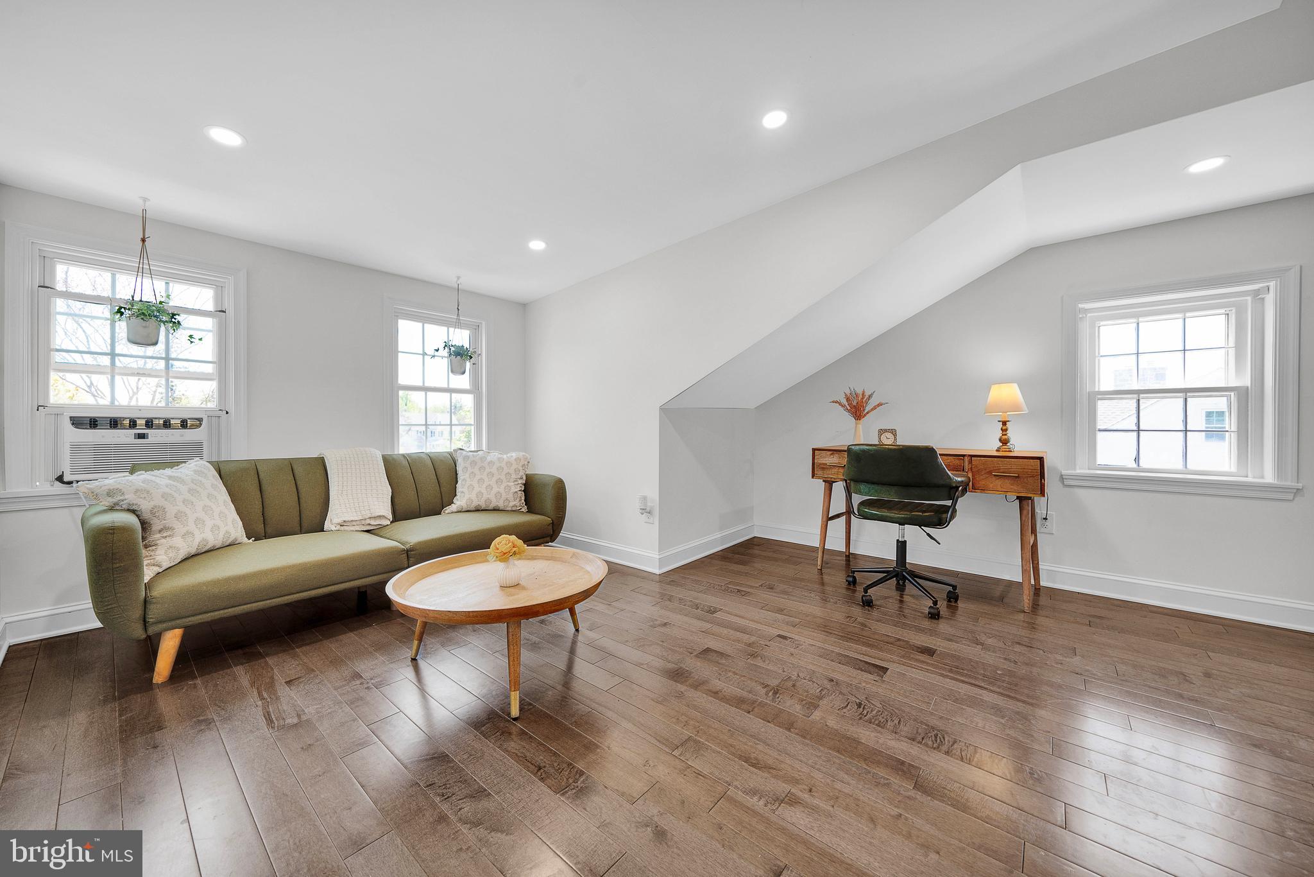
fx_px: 438
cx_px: 657
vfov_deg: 90.0
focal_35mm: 12
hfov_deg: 112.6
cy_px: 438
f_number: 8
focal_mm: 12
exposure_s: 1/8
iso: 200
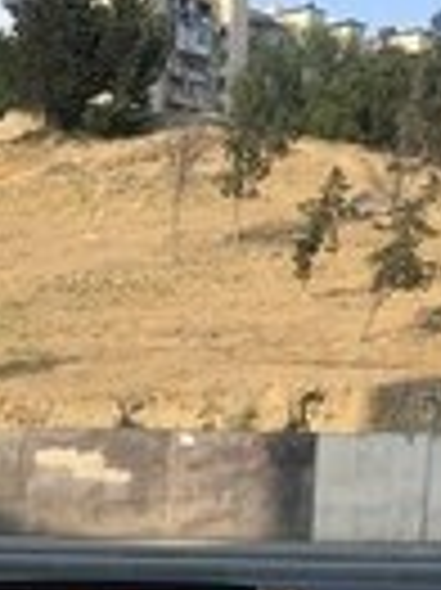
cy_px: 811
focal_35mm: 110
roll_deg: -2.1
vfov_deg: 16.7
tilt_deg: -10.6
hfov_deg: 13.2
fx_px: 1872
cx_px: -32
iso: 25
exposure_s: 1/705
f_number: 2.2
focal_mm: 4.15
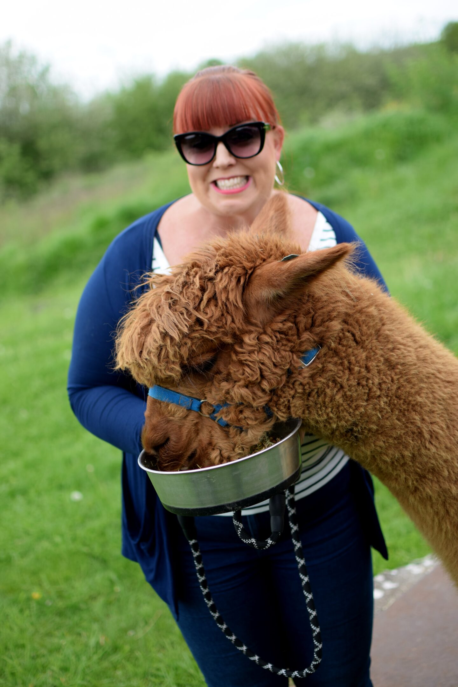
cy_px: 344
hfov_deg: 25.8
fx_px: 1002
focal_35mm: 52
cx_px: 229
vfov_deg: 37.9
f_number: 1.8
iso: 100
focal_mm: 35
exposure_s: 1/1000
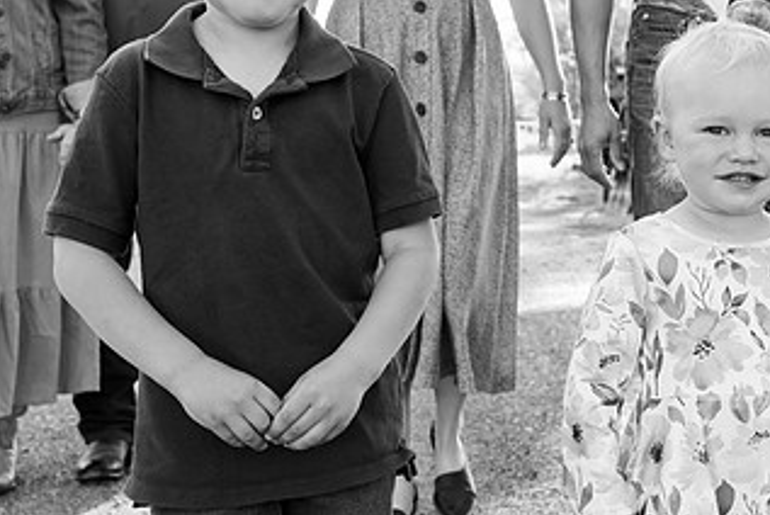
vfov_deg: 21.2
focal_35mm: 64
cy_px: 171
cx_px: 598
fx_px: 1370
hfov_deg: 30.7
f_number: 6.3
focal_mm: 35
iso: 800
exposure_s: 1/320
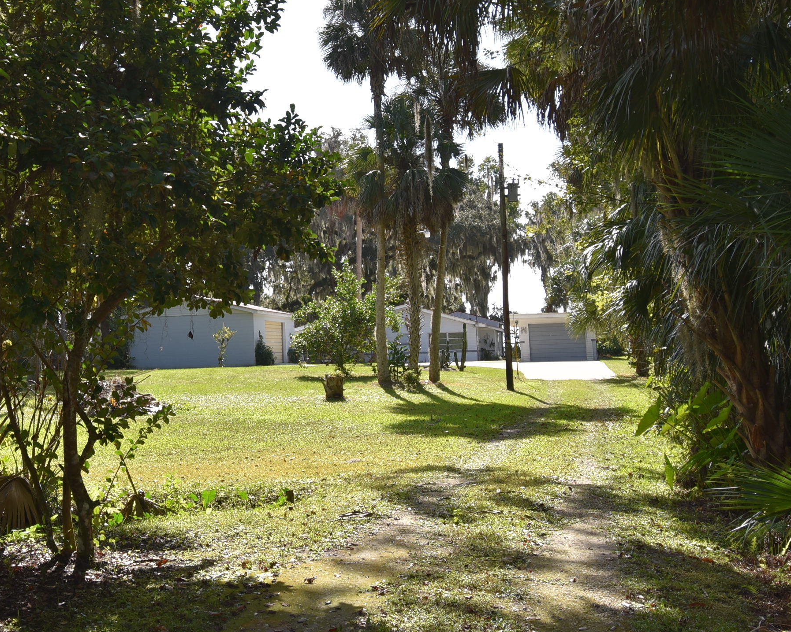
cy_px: 223
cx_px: 239
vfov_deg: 31.9
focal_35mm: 47
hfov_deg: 38.9
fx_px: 1100
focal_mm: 20
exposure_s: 1/200
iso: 100
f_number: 7.1
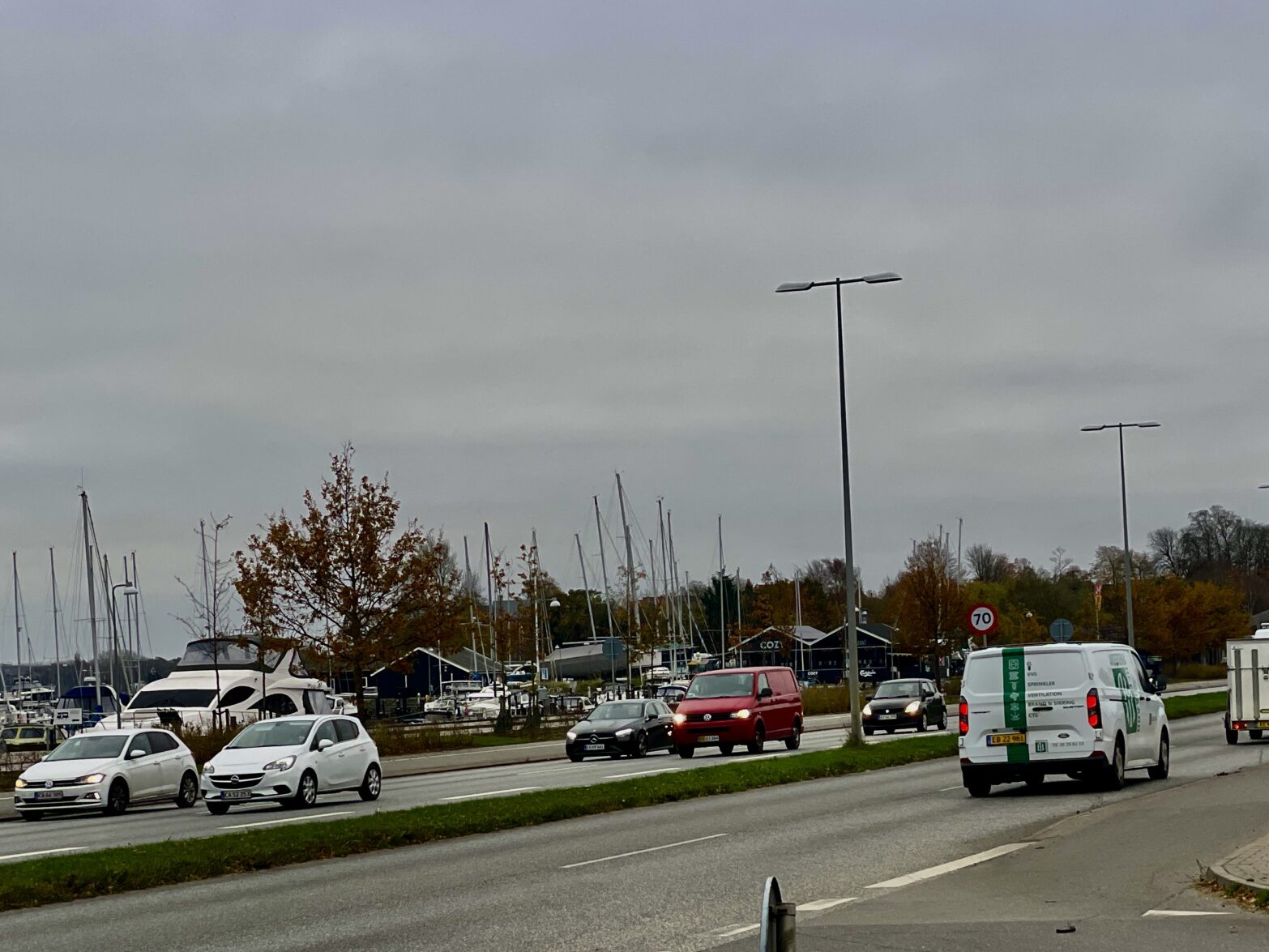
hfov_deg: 23.0
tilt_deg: -1.2
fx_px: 3117
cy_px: 732
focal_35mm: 85
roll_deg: +3.1
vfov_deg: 17.3
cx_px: 622
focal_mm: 6
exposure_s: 1/122
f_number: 2
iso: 25
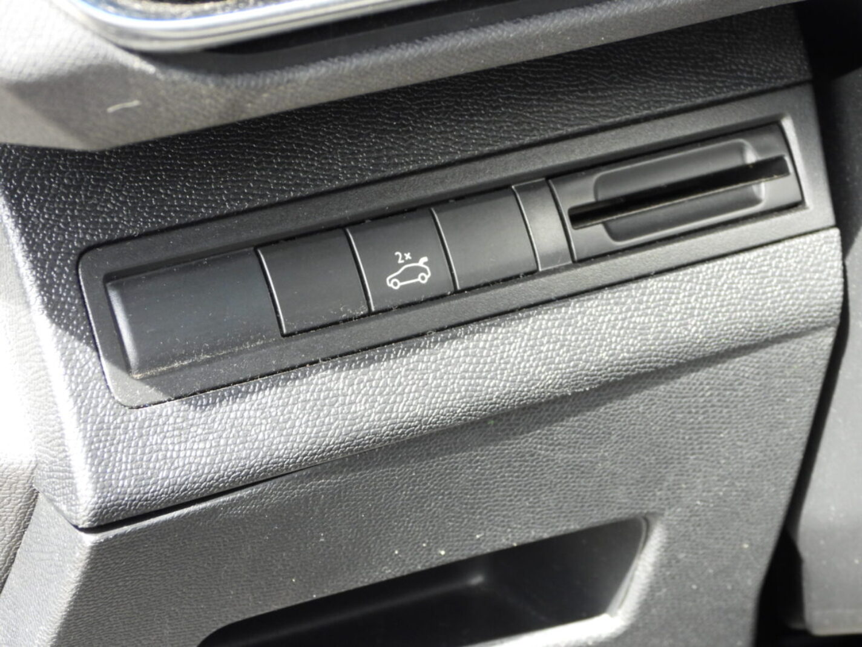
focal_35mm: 135
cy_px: 324
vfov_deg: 11.0
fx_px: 3362
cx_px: 431
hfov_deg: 14.6
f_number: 4
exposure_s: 1/60
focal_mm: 24.3
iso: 320
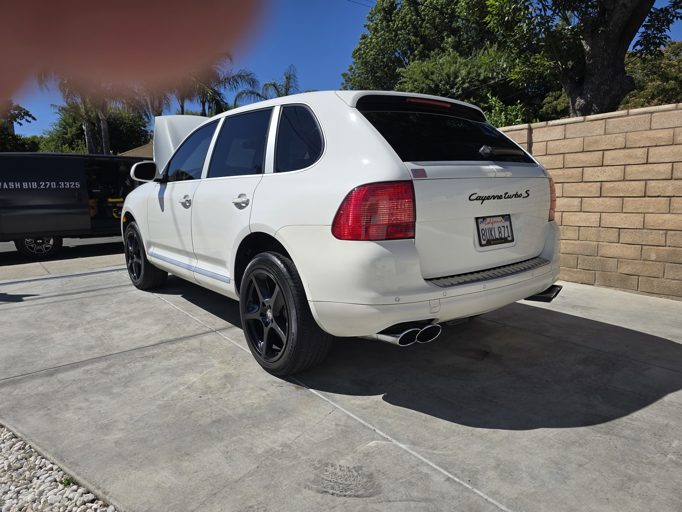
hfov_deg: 73.9
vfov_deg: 58.9
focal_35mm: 23
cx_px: 341
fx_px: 453
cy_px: 256
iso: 12
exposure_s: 1/1328
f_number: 1.7
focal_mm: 6.3
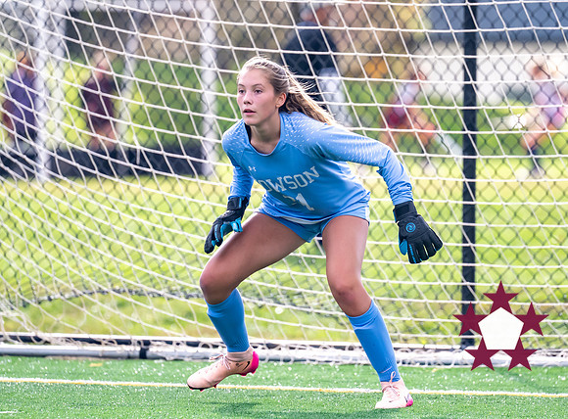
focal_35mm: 416
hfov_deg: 4.8
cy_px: 156
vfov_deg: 3.5
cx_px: 332
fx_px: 6784
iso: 640
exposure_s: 1/3200
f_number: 2.8
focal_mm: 200
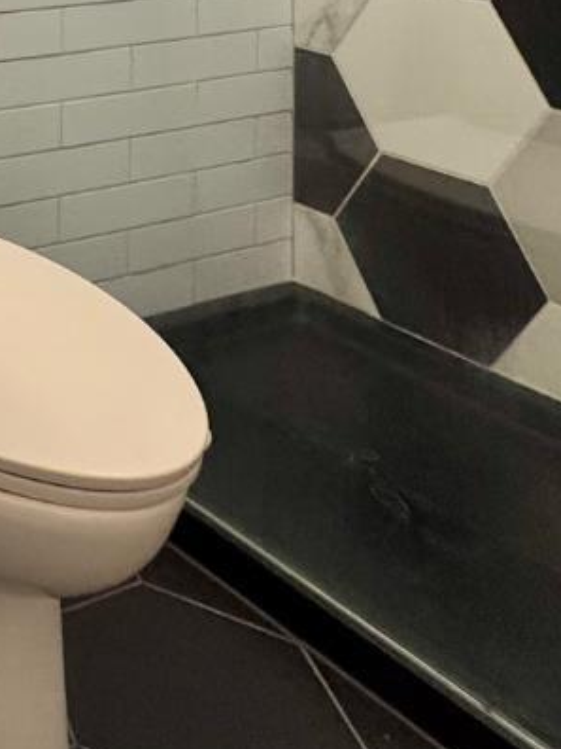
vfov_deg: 28.8
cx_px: -406
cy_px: -249
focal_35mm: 53
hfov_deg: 20.7
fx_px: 1145
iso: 250
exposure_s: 1/120
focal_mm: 2.22
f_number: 2.2
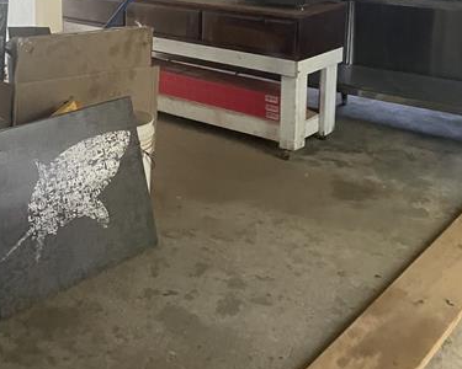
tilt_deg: -8.9
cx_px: 127
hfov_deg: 35.4
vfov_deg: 27.5
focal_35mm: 52
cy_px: 2
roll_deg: +0.3
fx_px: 711
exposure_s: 1/52
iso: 500
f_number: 1.6
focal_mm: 4.2
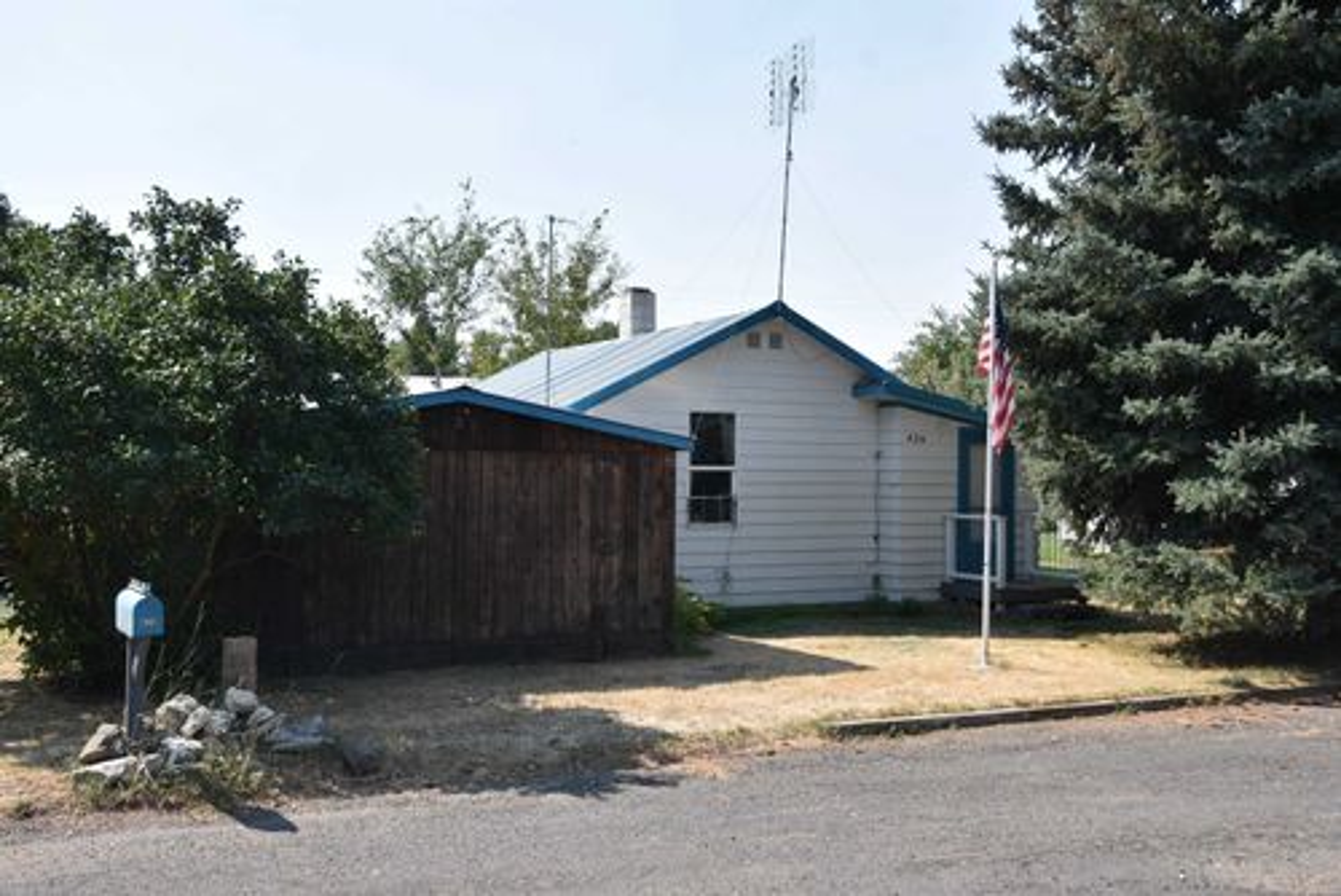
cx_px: 670
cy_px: 448
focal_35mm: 33
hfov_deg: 57.2
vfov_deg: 40.0
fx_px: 1230
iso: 100
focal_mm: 22
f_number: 6.3
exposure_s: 1/250
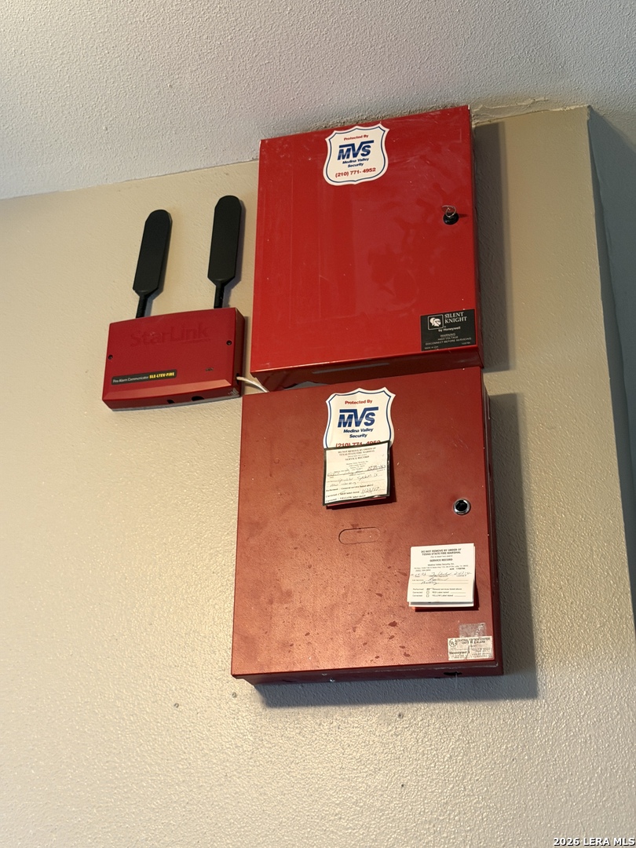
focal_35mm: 48
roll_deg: -1.5
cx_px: 318
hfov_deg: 30.3
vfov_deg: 39.7
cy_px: 424
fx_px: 1176
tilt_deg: +23.8
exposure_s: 1/40
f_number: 1.78
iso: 400
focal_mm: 6.76
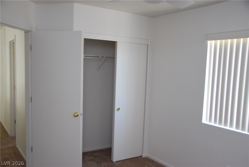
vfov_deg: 40.0
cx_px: 124
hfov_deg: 57.2
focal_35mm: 33
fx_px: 228
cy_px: 84
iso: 1100
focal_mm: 22
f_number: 3.8
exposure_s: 1/60
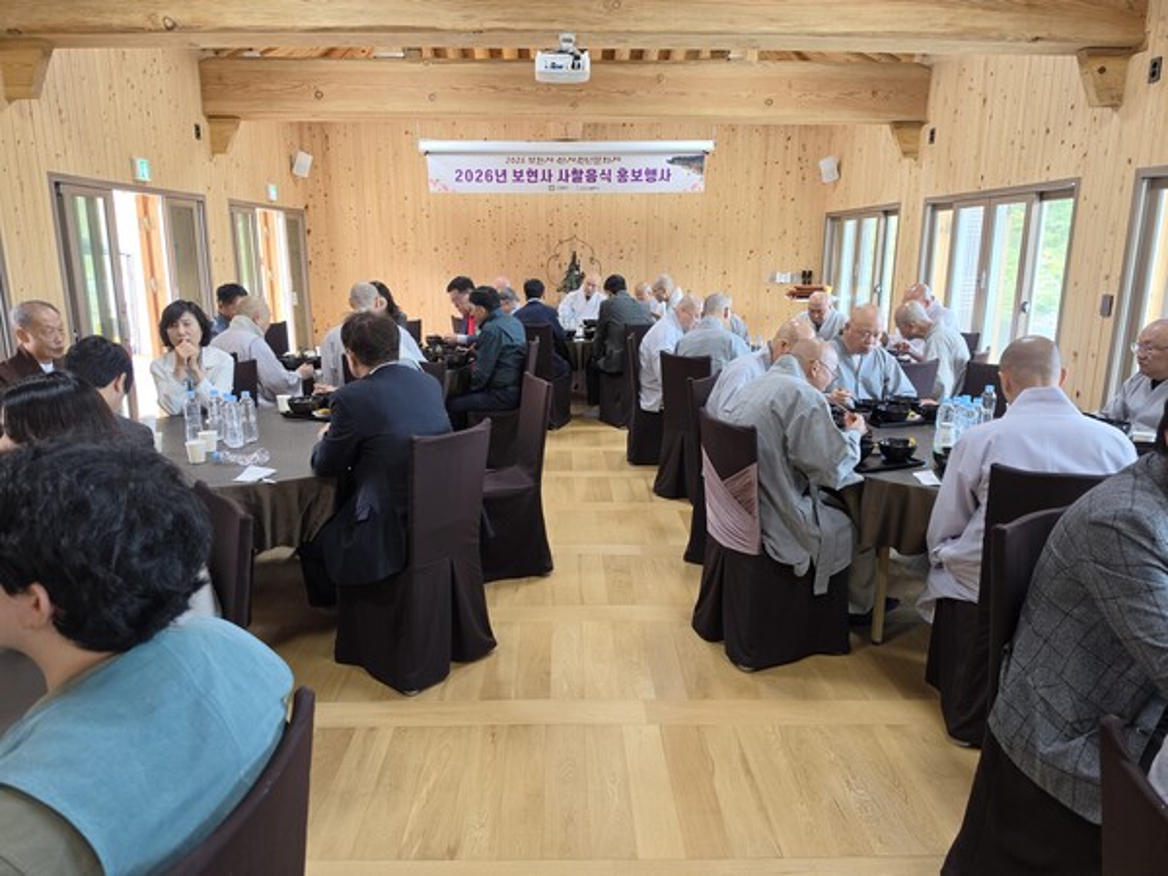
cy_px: 438
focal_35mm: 23
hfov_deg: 73.9
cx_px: 584
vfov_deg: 58.9
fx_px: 776
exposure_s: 1/120
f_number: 1.4
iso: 100
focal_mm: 6.5
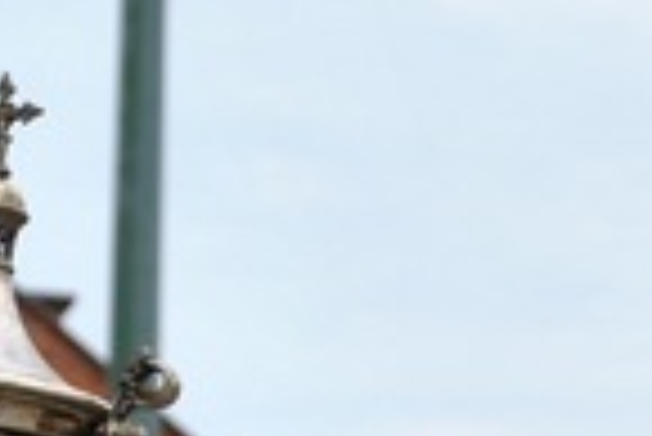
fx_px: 5402
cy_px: 760
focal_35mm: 298
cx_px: 630
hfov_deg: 6.9
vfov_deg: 4.6
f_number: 7.1
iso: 100
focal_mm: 48
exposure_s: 1/200
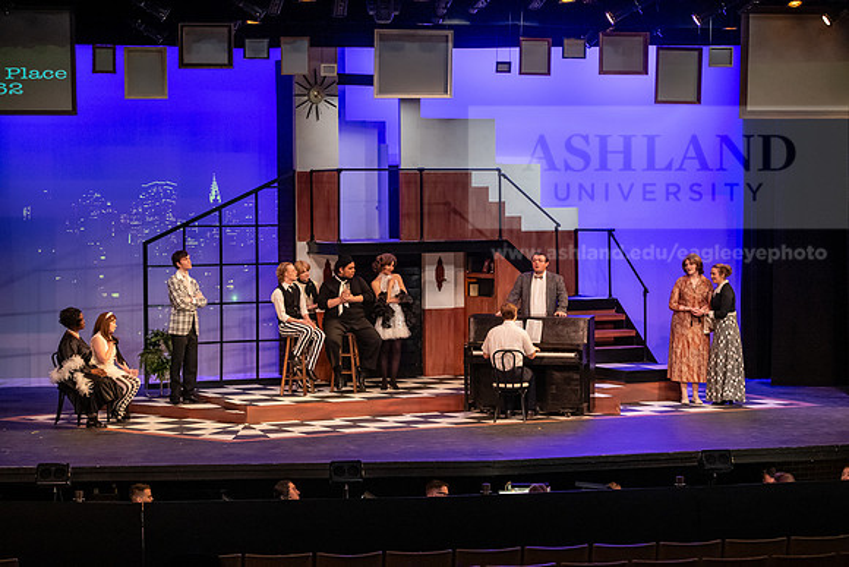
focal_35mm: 86
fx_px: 2029
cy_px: 284
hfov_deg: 23.6
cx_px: 424
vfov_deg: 15.9
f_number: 3.5
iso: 3200
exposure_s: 1/200
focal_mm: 86
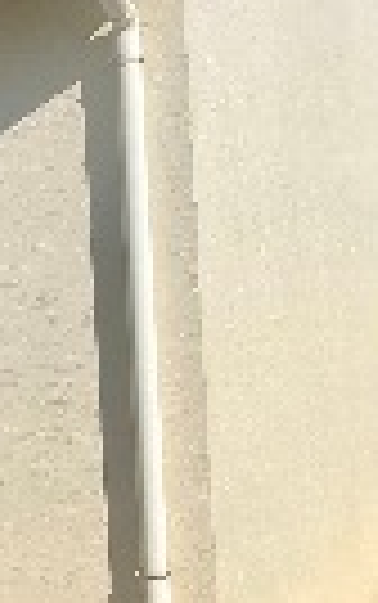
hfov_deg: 8.9
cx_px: -576
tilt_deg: +0.2
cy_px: 288
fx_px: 2171
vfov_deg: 15.8
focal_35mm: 132
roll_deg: +2.9
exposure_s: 1/8403
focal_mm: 5.1
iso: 50
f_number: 1.6
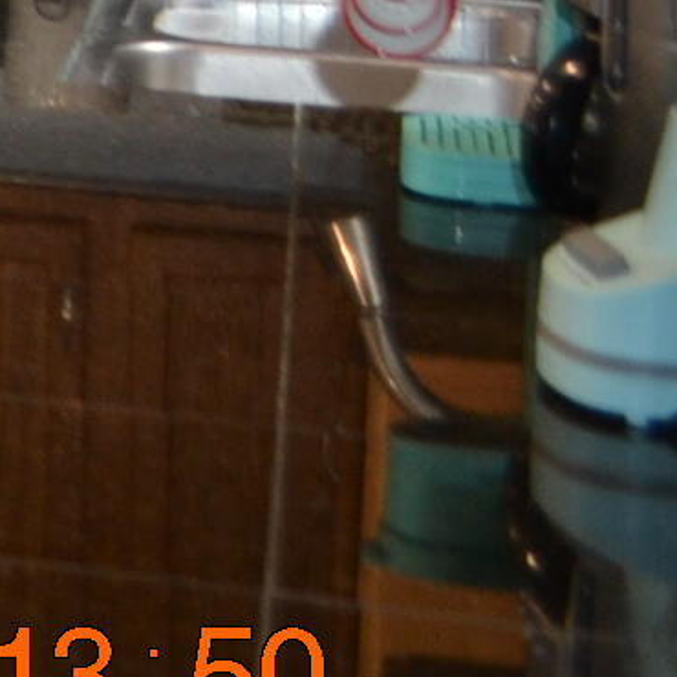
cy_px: -512
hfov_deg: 9.5
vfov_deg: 11.4
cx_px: -1381
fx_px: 3164
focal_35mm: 143
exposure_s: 1/60
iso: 400
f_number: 4
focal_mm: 18
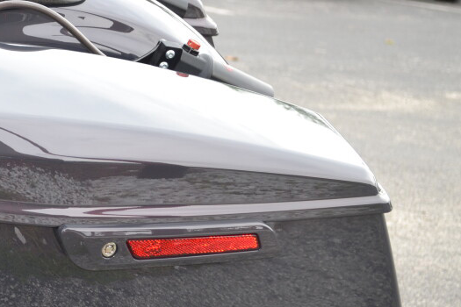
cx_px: -39
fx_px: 1844
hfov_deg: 14.0
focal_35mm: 144
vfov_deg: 9.5
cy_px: 232
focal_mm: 42
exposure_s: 1/125
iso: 360
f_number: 5.3
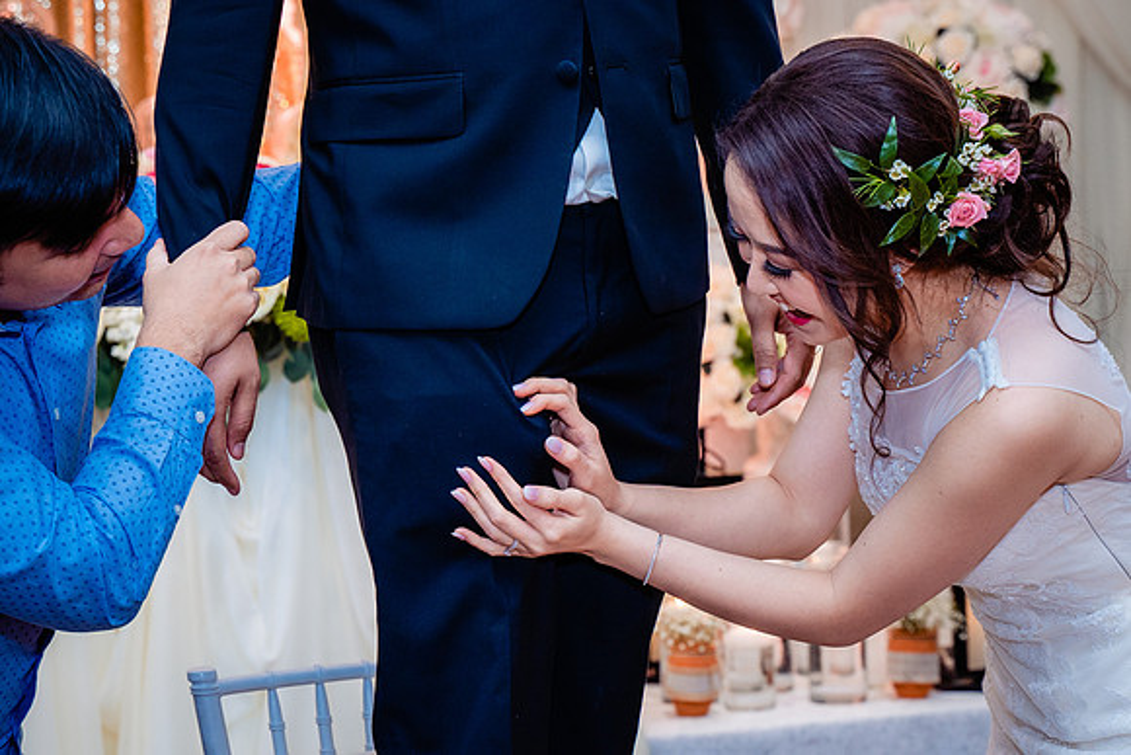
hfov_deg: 24.2
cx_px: 566
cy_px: 378
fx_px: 2639
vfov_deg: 16.3
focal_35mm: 84
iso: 1600
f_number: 4.5
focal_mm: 56
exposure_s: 1/160
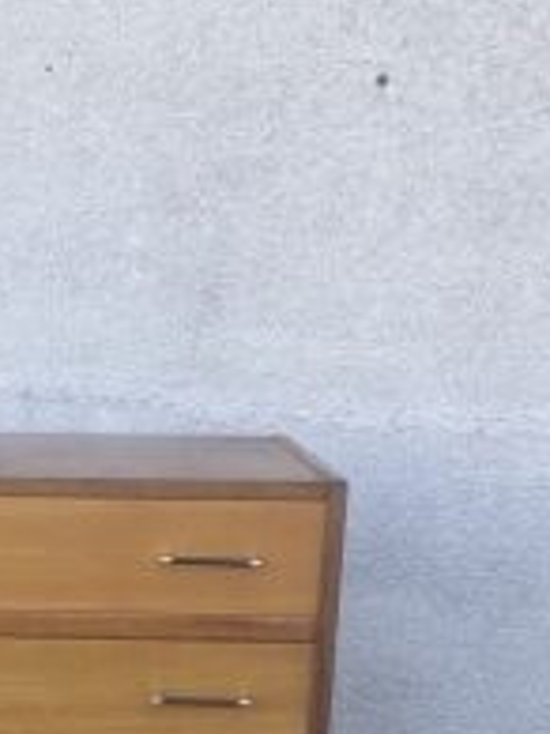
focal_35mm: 78
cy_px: 704
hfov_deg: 18.0
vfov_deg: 24.1
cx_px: -90
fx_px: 1654
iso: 46
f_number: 1.89
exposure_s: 1/174
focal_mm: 5.43
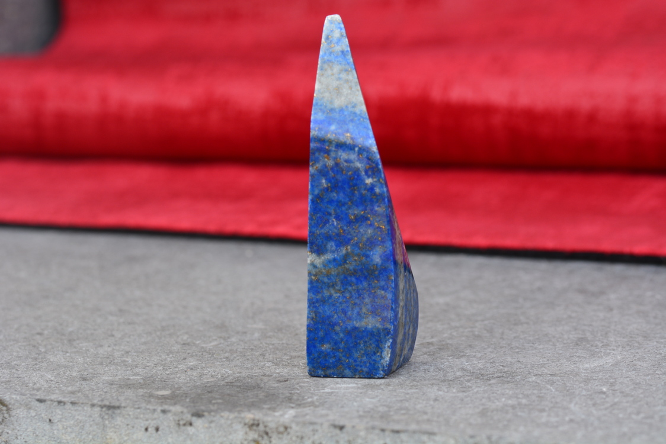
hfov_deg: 13.0
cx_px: 333
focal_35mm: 158
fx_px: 2914
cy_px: 222
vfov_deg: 8.7
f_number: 10
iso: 200
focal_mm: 105
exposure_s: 1/80
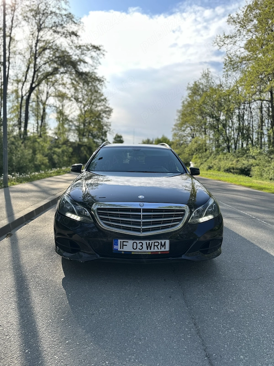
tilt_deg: -4.7
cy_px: 183
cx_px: 137
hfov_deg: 56.8
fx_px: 253
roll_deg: -2.4
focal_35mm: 24
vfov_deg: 71.6
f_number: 1.78
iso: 80
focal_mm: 6.86
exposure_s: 1/1412
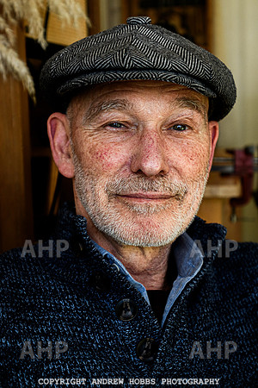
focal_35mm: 63
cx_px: 139
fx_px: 674
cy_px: 183
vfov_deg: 32.0
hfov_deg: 21.7
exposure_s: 1/320
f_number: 3.5
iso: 800
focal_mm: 35
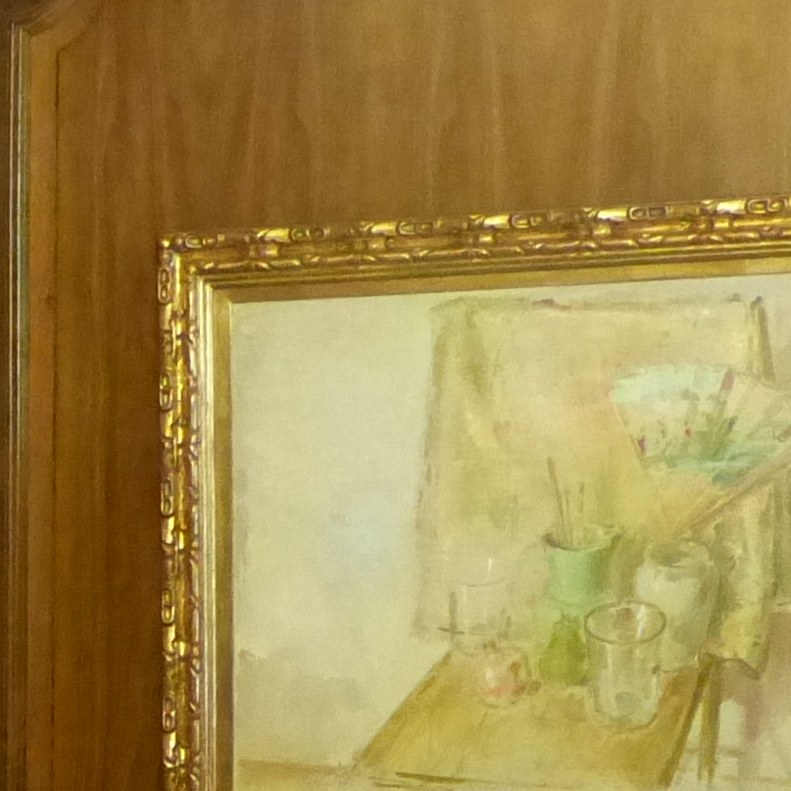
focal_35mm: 149
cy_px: 1307
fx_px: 3852
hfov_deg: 11.4
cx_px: -259
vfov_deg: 11.1
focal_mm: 6.2
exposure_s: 1/40
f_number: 2.8
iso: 800
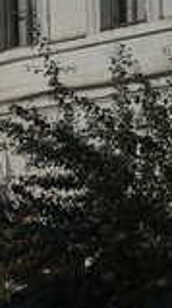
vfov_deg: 5.7
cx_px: -81
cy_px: 162
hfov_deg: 3.2
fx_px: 3076
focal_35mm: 378
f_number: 5.6
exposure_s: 1/1250
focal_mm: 143
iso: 50
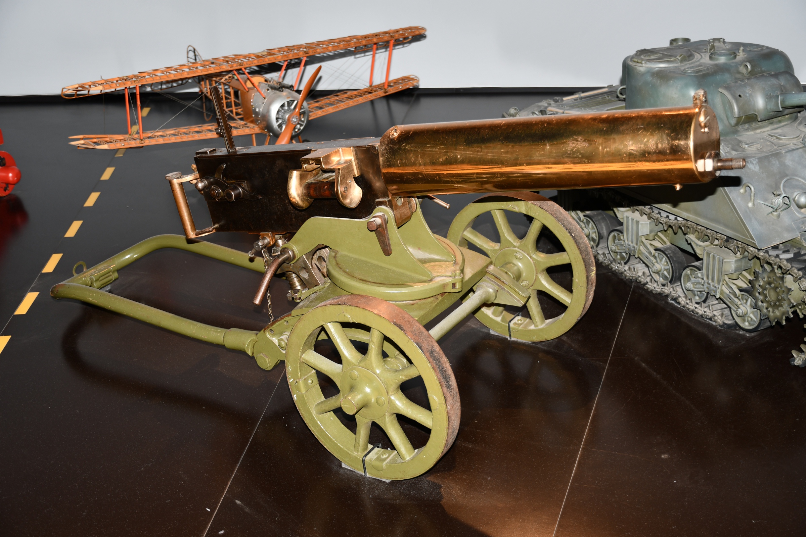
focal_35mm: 46
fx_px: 1030
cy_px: 268
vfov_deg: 29.2
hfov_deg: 42.7
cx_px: 403
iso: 125
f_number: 3.2
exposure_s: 1/60
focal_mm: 31
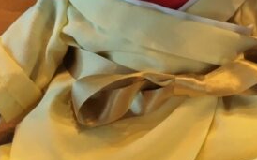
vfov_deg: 13.2
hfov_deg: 21.5
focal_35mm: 91
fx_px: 637
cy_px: -112
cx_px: 291
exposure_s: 1/120
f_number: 1.9
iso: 766
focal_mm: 5.5
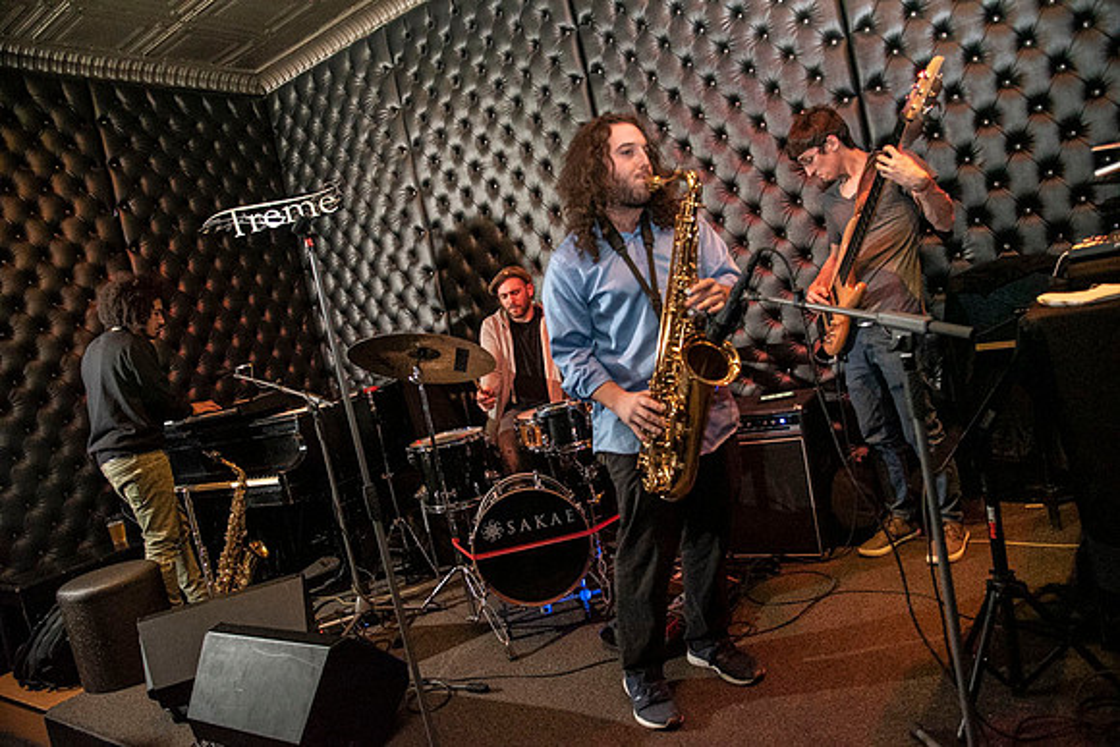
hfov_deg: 73.7
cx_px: 560
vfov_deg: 53.2
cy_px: 374
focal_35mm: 24
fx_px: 747
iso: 6400
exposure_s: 1/200
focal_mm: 24
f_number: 4
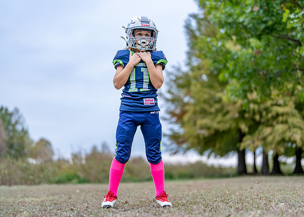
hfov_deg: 37.2
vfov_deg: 27.0
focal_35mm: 52
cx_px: 152
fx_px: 452
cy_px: 108
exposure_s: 1/400
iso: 200
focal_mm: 50
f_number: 1.2
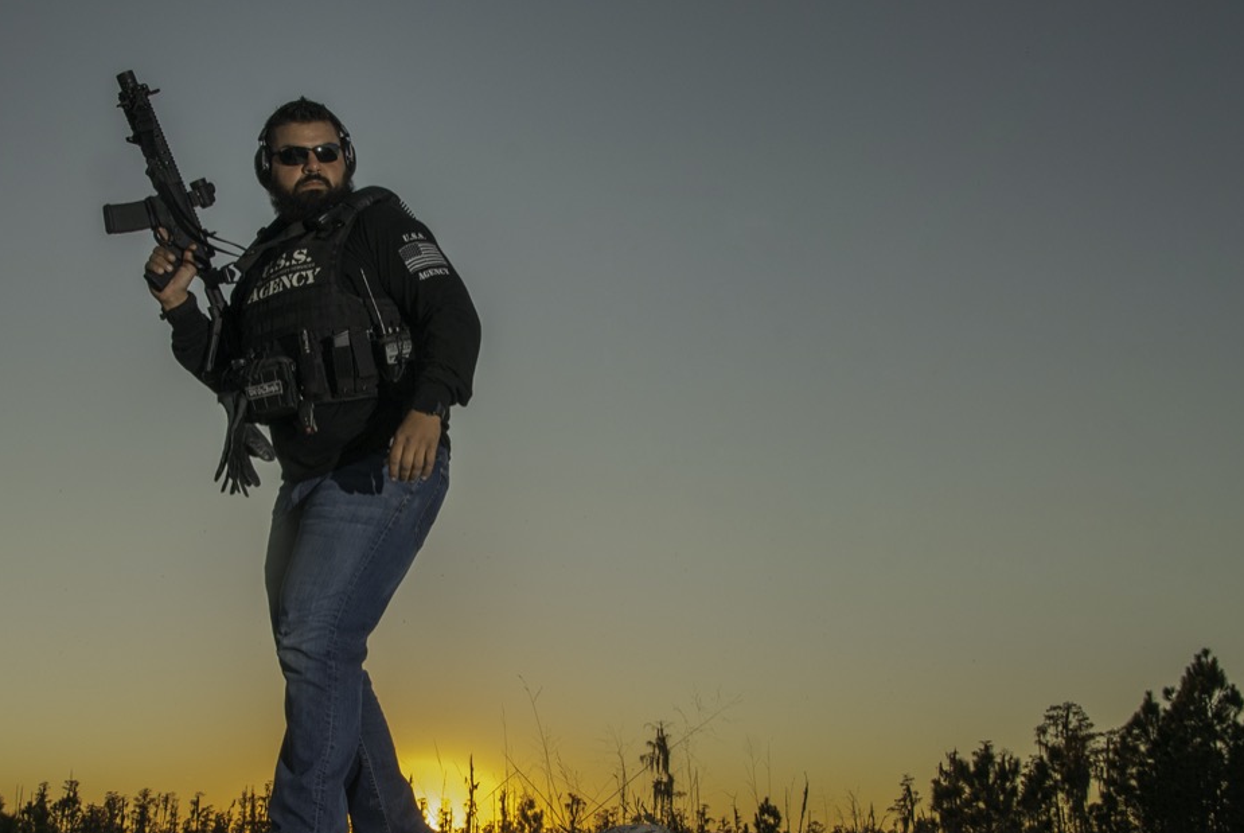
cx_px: 455
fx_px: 1683
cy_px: 468
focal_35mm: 49
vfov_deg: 27.8
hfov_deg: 40.2
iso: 200
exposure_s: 1/125
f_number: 9
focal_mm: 25
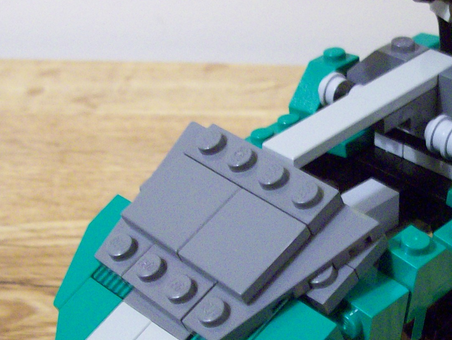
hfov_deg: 25.2
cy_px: 207
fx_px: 993
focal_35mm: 76
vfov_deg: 19.4
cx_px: 367
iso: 160
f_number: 2.7
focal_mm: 6
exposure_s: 1/8
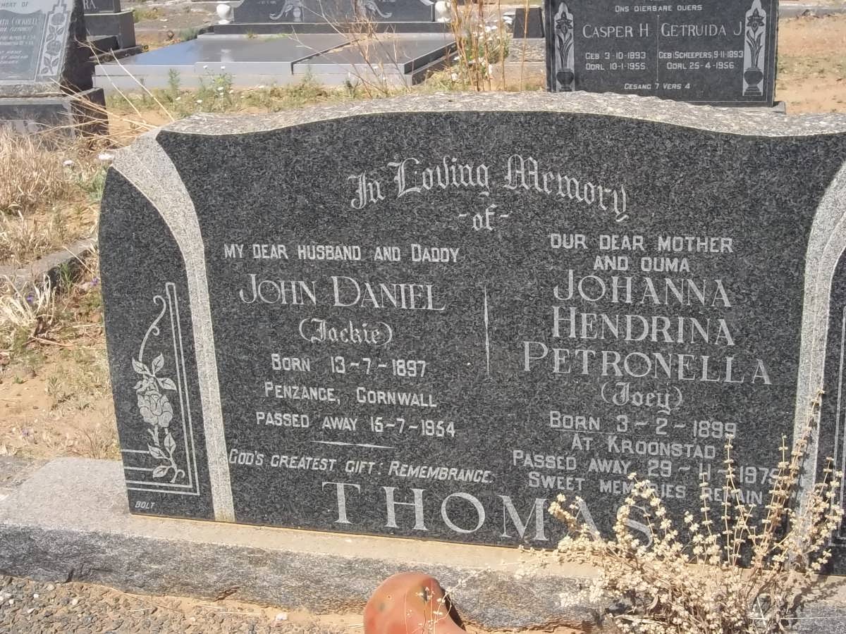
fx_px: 1222
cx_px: 423
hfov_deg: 38.2
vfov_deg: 29.1
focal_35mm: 50
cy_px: 317
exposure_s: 1/200
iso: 80
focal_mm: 8.8
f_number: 7
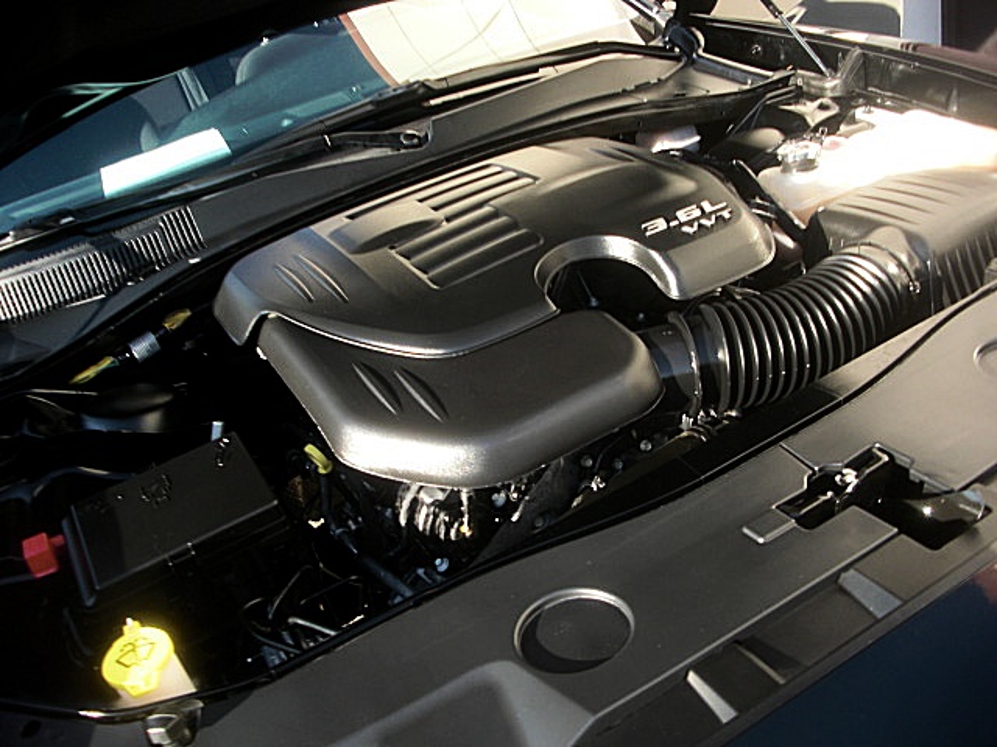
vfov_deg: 39.7
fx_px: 1037
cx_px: 498
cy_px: 374
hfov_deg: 51.4
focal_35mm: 36
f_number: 2.8
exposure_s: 1/100
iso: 50
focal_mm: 6.3
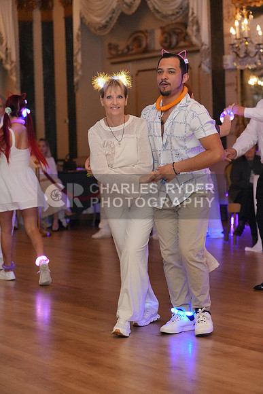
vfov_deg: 22.1
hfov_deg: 14.9
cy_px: 197
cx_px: 132
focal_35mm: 92
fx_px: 1007
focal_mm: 92
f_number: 3.5
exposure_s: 1/250
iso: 8000
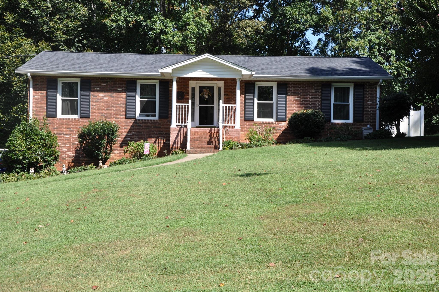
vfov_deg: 25.7
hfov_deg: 37.9
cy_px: 146
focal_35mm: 52
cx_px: 220
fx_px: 639
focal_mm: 35
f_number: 9
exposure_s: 1/320
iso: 200
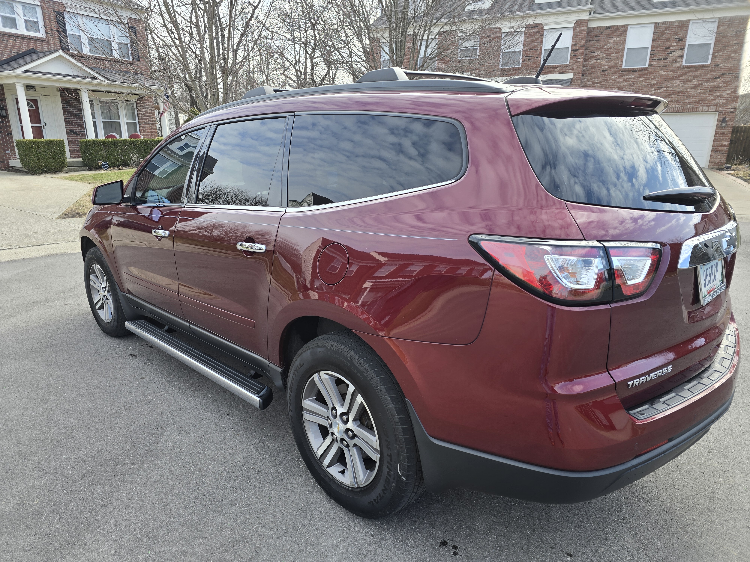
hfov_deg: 73.9
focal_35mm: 23
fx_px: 498
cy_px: 281
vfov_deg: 58.9
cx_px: 375
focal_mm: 6.3
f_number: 1.7
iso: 12
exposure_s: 1/180
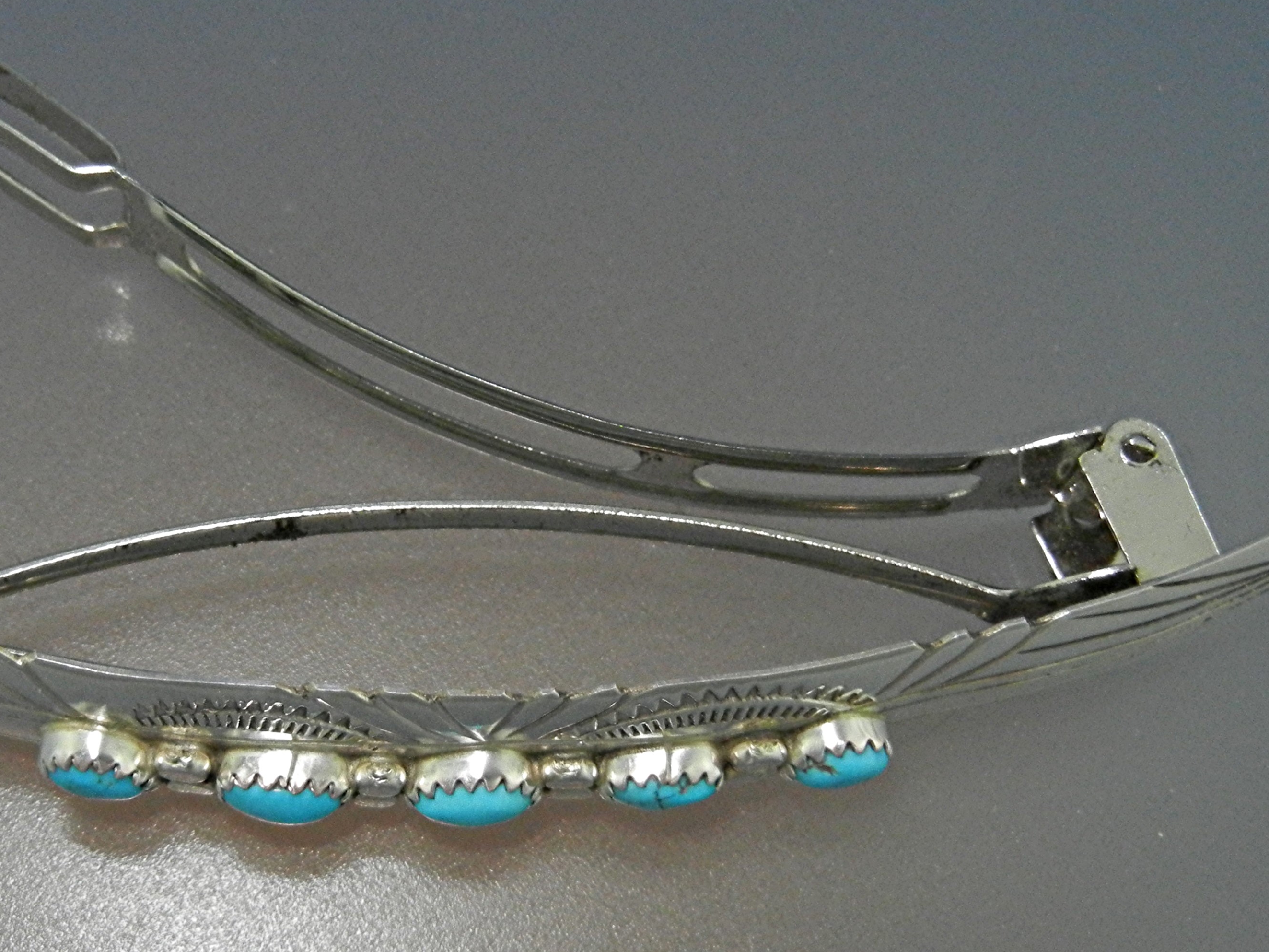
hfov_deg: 28.4
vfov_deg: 21.6
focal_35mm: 68
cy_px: 500
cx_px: 435
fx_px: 2493
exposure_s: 1/30
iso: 694
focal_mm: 8.1
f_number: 7.6
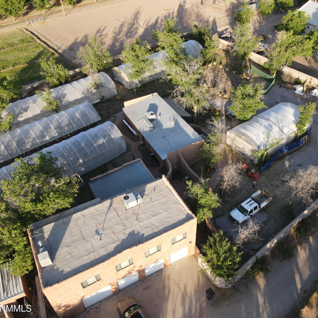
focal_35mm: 29
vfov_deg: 55.6
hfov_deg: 55.4
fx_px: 301
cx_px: 180
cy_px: 160
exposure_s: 1/15
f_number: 2.8
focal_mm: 4.5
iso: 130
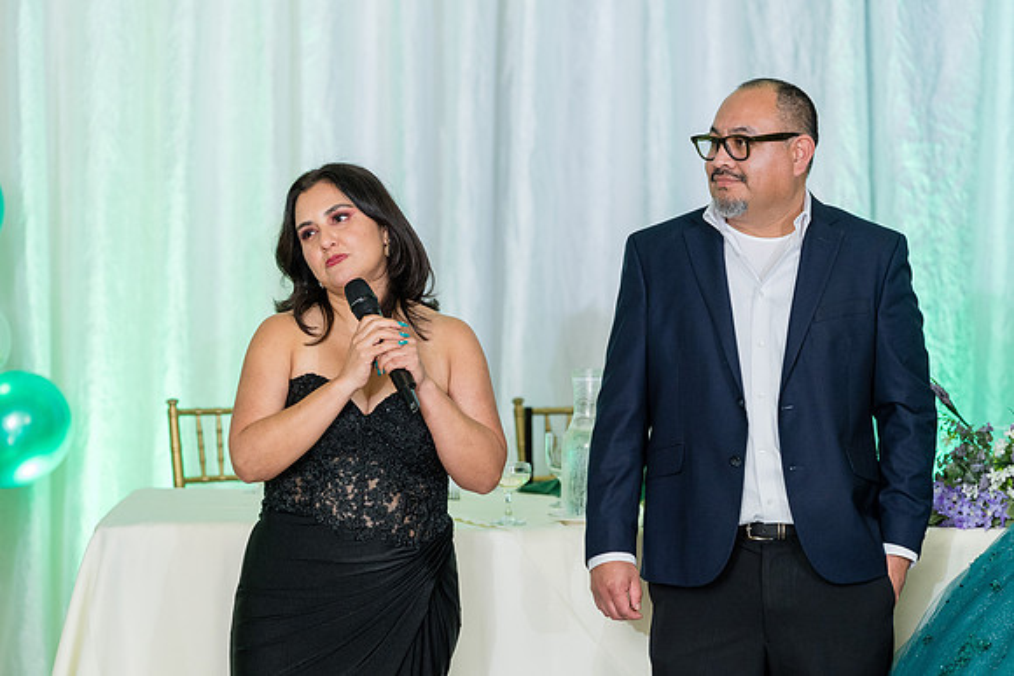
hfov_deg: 18.3
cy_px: 338
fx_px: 3155
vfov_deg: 12.2
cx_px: 507
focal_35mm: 112
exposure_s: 1/250
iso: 1600
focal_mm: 112
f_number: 2.8
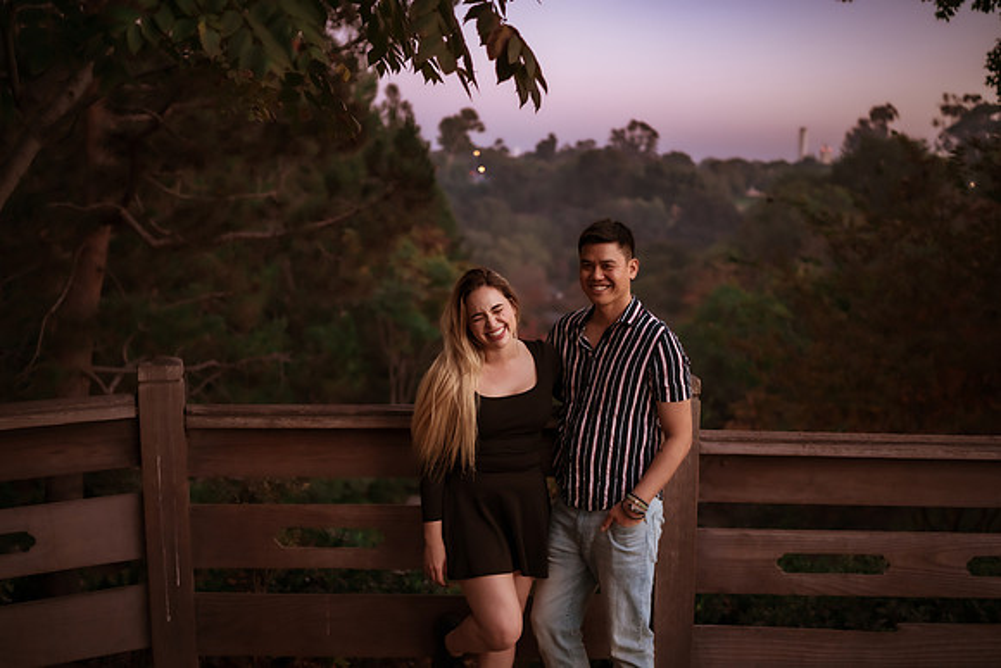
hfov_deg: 54.4
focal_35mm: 35
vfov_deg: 37.9
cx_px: 500
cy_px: 334
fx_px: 973
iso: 1250
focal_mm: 35
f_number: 1.8
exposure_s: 1/320
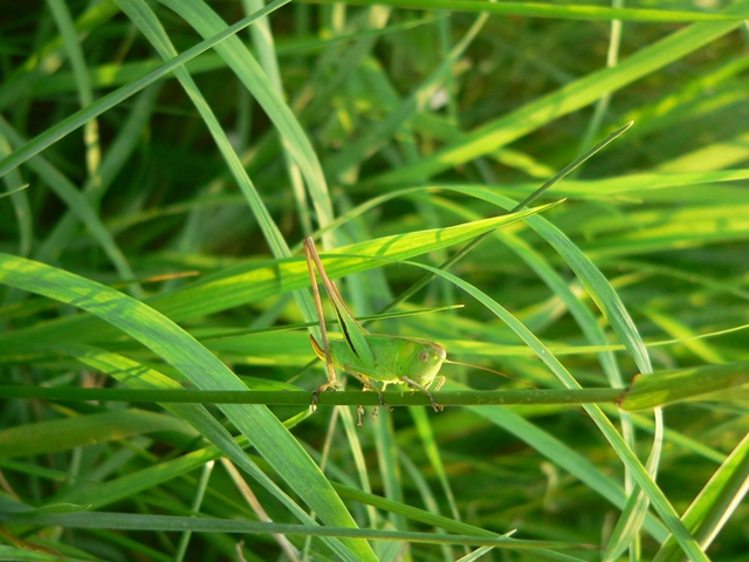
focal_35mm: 61
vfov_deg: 24.0
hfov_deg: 31.7
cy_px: 281
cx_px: 374
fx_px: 1320
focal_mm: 10.2
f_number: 2.8
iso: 80
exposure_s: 1/80
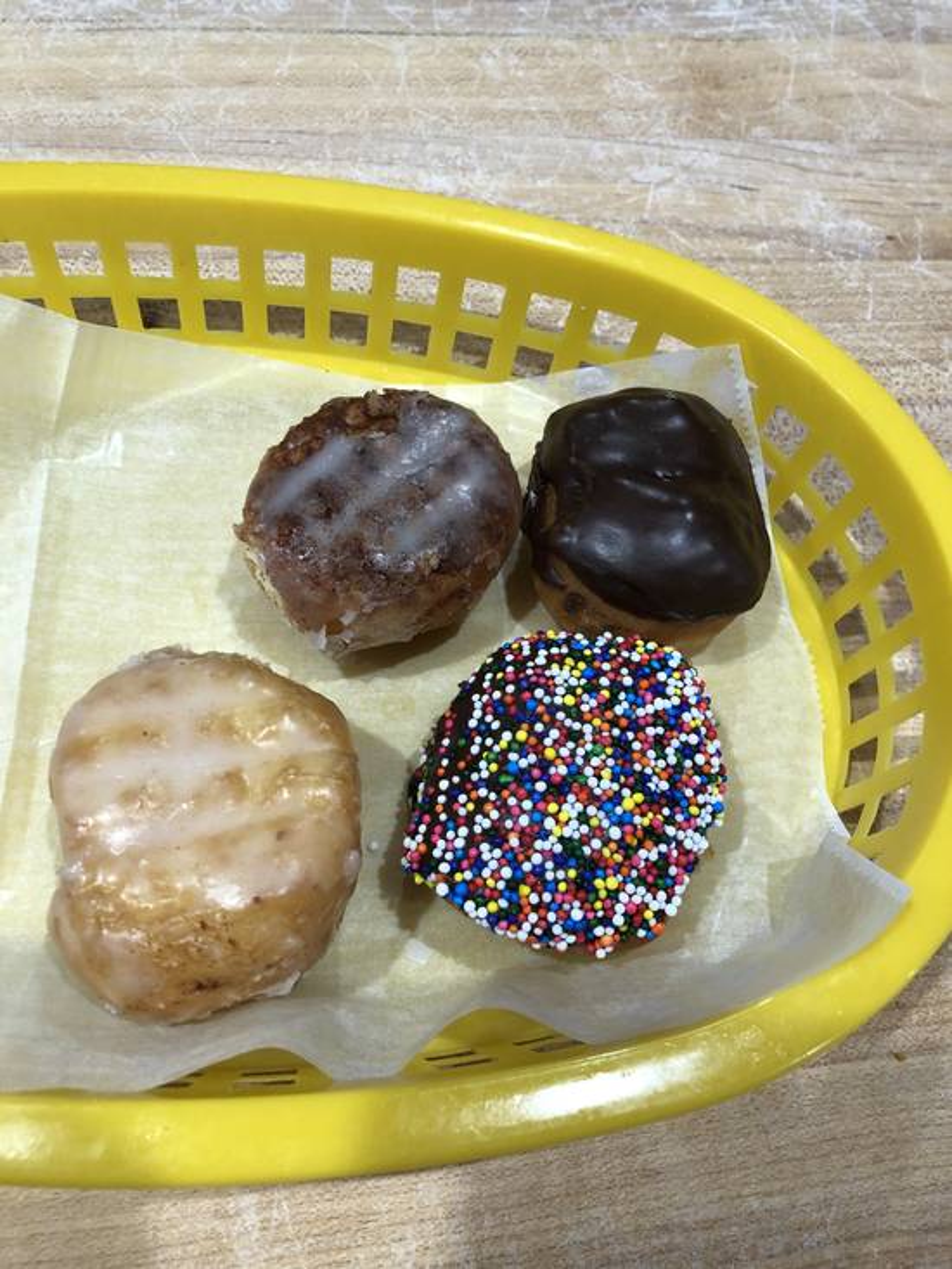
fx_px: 1026
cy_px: 634
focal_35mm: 28
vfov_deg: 63.4
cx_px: 476
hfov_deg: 49.8
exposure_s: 1/20
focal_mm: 4
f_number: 1.8
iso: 40
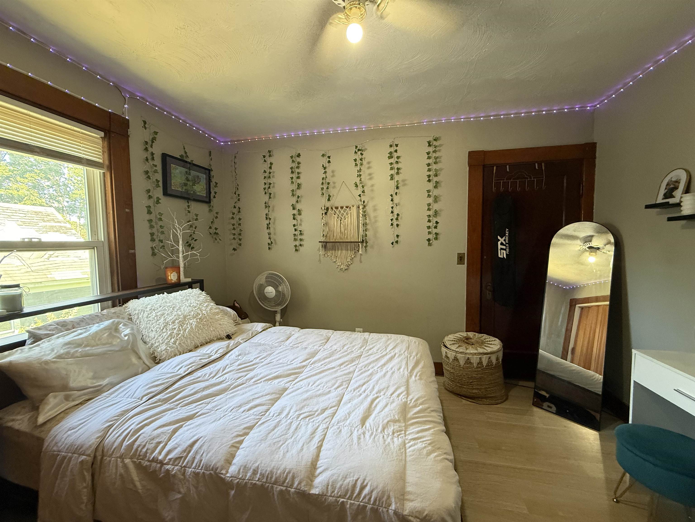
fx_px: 281
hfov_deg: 102.1
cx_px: 348
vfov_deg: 85.7
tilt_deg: -4.6
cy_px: 261
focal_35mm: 14
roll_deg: +1.0
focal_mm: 2.22
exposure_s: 1/60
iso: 500
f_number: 2.2
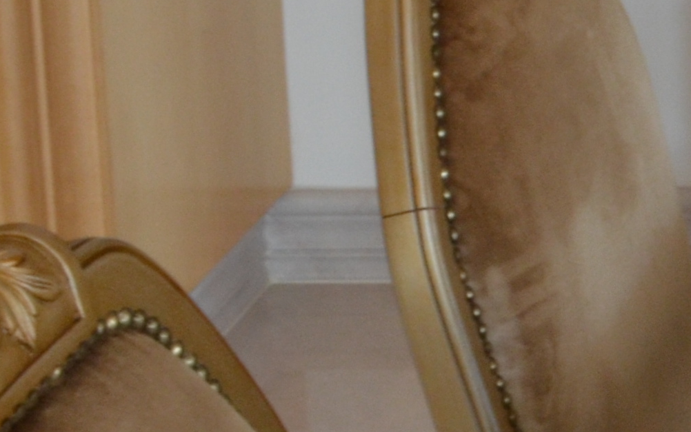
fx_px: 3108
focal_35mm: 165
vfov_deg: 7.7
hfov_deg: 11.1
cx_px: 1526
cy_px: -369
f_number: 25
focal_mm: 22
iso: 640
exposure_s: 1/8
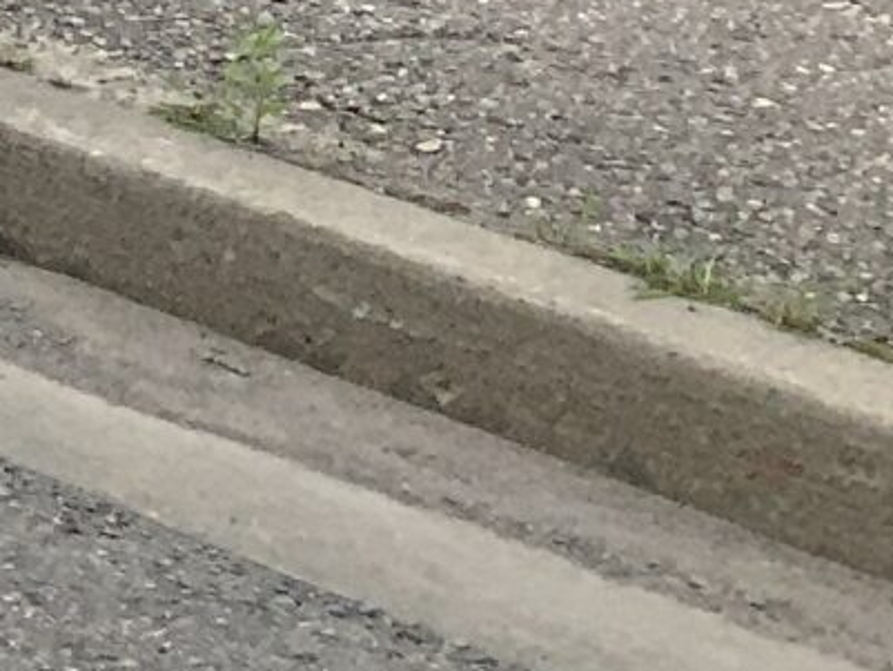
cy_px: -1311
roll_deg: -2.4
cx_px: -1799
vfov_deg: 7.2
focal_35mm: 185
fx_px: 4774
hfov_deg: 8.8
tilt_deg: -3.7
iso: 16
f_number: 1.8
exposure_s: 1/1984
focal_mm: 3
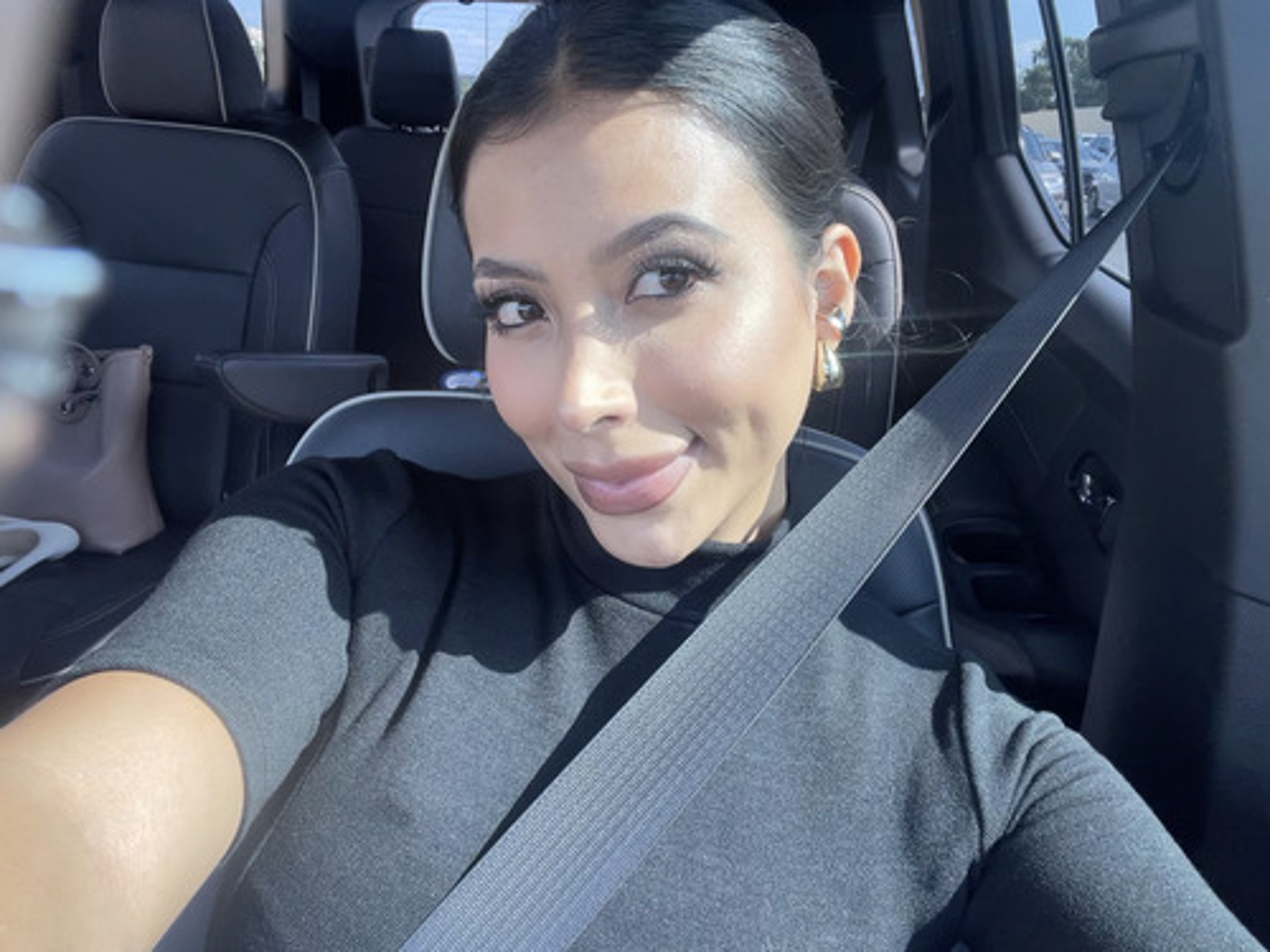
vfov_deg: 58.9
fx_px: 844
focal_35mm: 23
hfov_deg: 73.9
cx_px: 635
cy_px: 476
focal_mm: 2.71
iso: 25
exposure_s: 1/121
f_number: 2.2
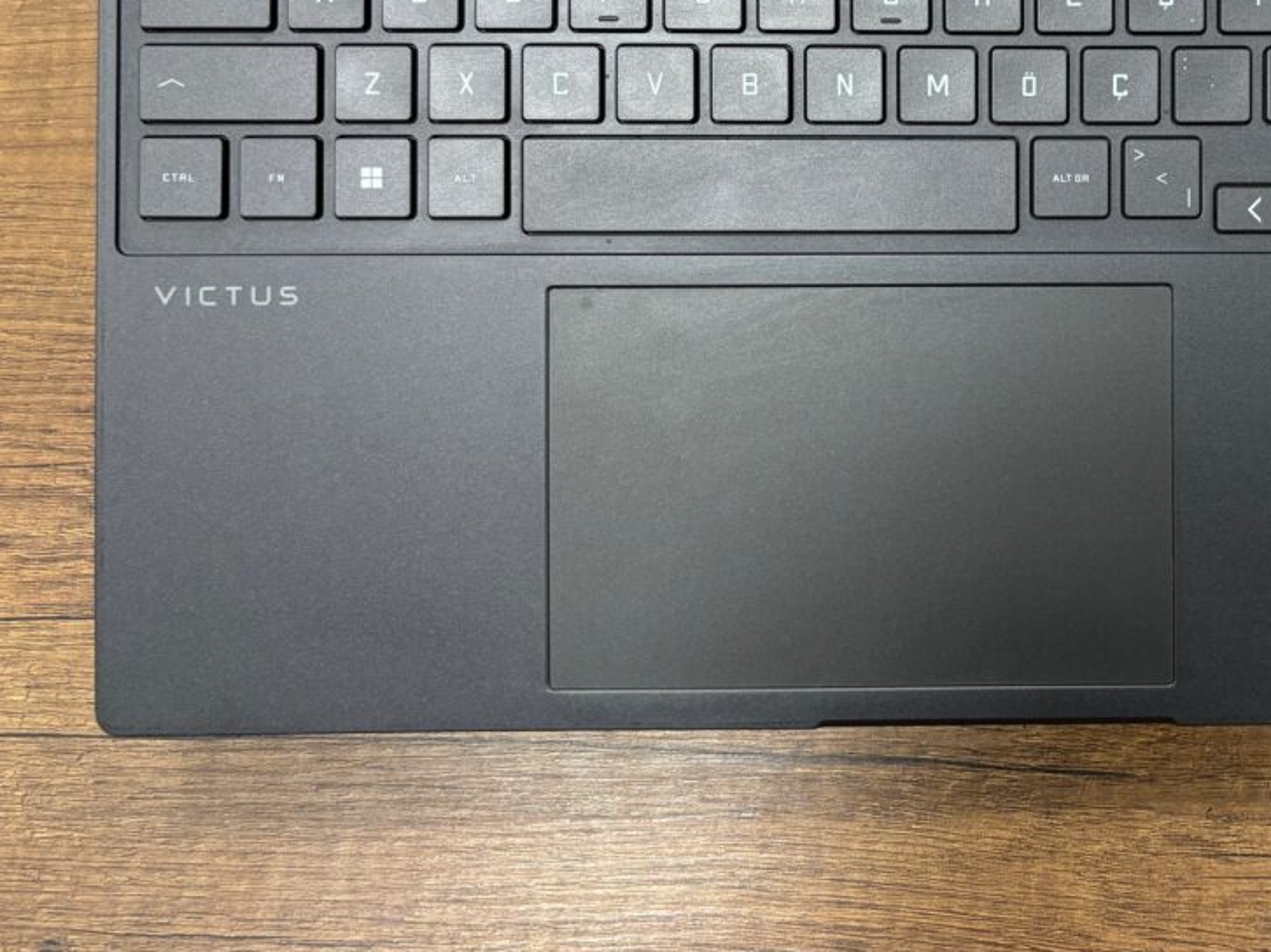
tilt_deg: -71.3
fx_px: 1578
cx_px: 1036
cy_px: 215
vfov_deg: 32.8
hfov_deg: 41.7
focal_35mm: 43
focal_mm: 5.96
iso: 200
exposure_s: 1/50
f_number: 1.6
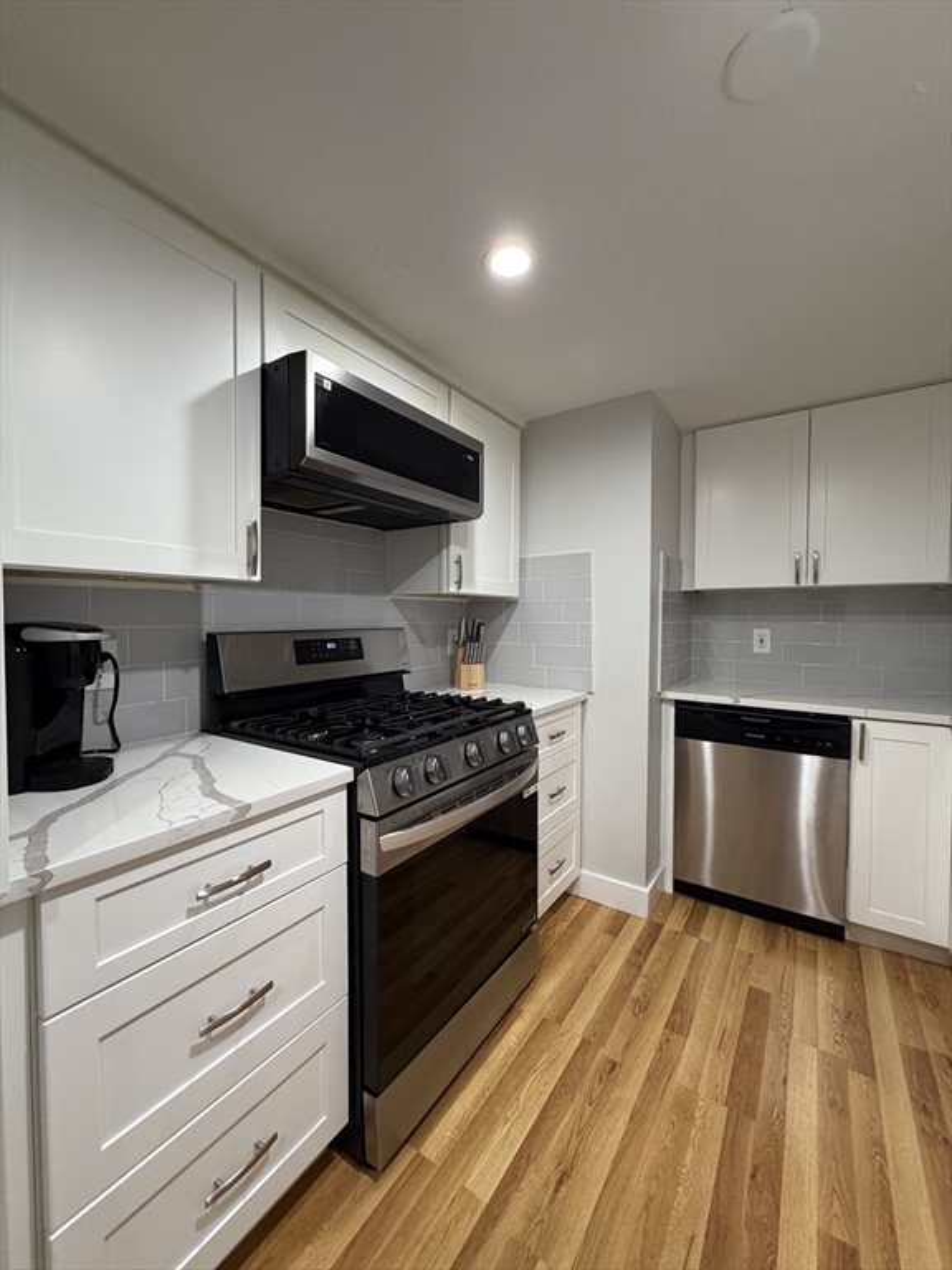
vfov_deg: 102.1
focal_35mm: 14
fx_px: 513
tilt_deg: -0.9
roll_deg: -0.1
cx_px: 476
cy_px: 635
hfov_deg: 85.7
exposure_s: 1/60
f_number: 2.2
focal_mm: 2.22
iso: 320
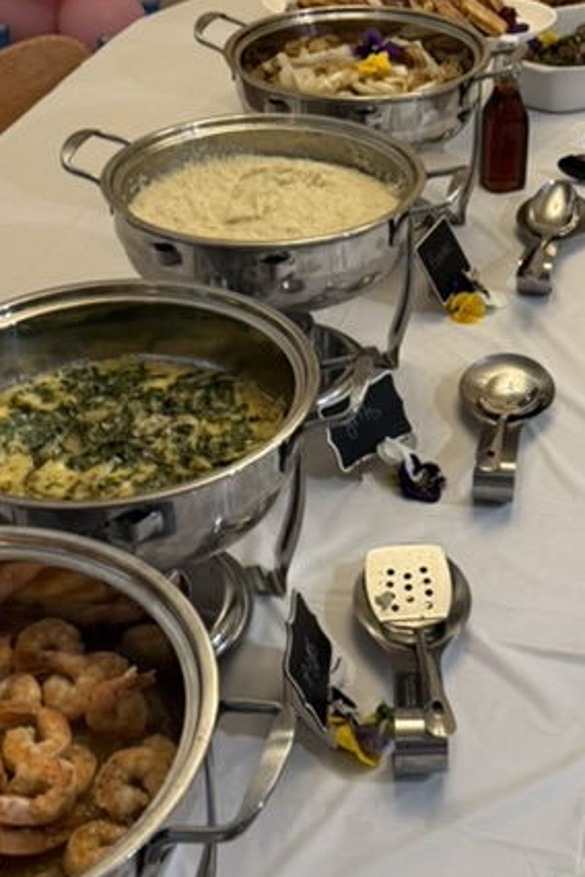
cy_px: 272
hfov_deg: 22.6
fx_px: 1462
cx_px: 358
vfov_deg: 33.0
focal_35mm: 60
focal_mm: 6.76
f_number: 1.78
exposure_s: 1/60
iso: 200
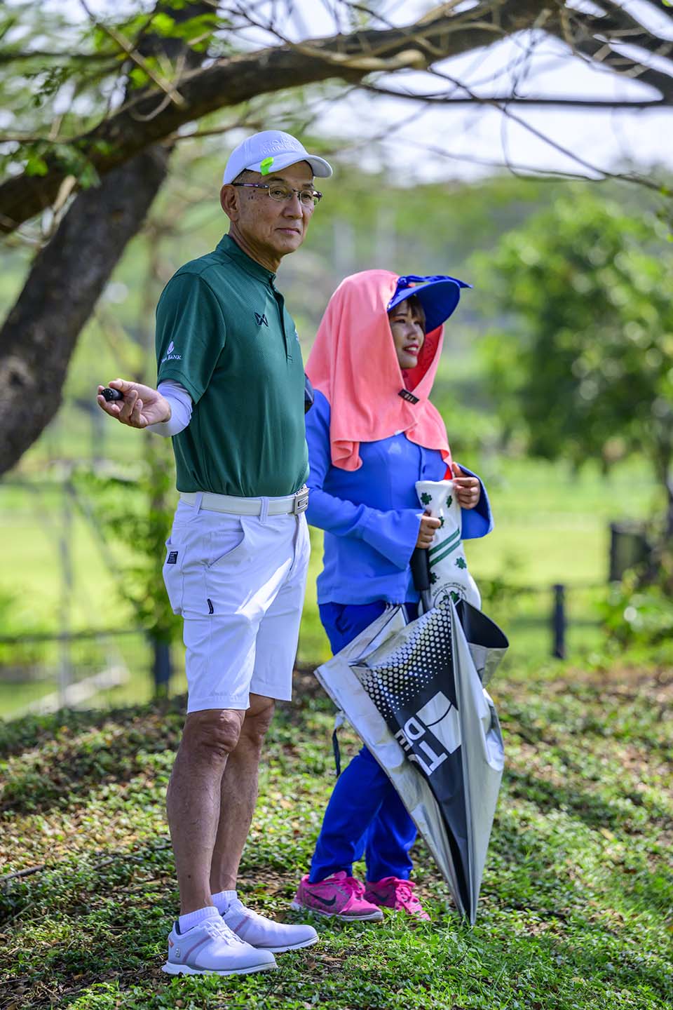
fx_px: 4346
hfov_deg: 8.9
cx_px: 336
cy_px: 505
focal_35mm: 155
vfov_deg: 13.2
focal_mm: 155
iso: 1100
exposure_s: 1/6400
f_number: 3.2
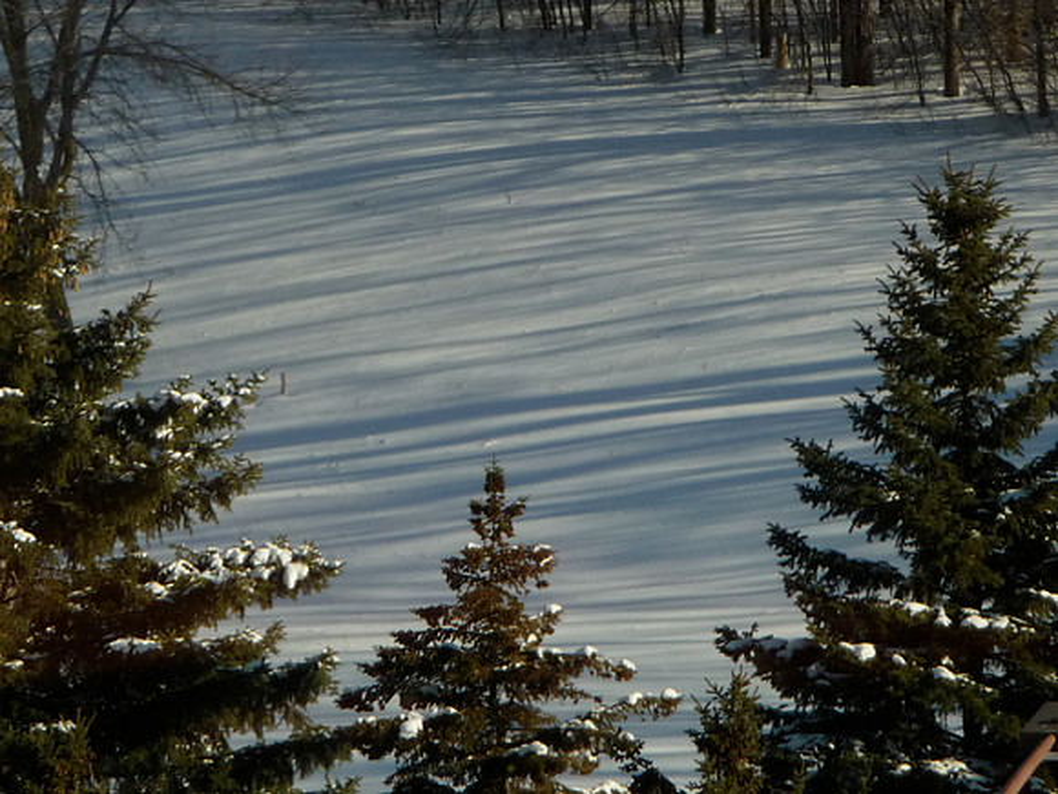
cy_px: 397
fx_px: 14426
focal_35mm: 472
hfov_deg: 4.2
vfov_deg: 3.2
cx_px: 529
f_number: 4.9
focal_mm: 47
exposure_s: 1/125
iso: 160
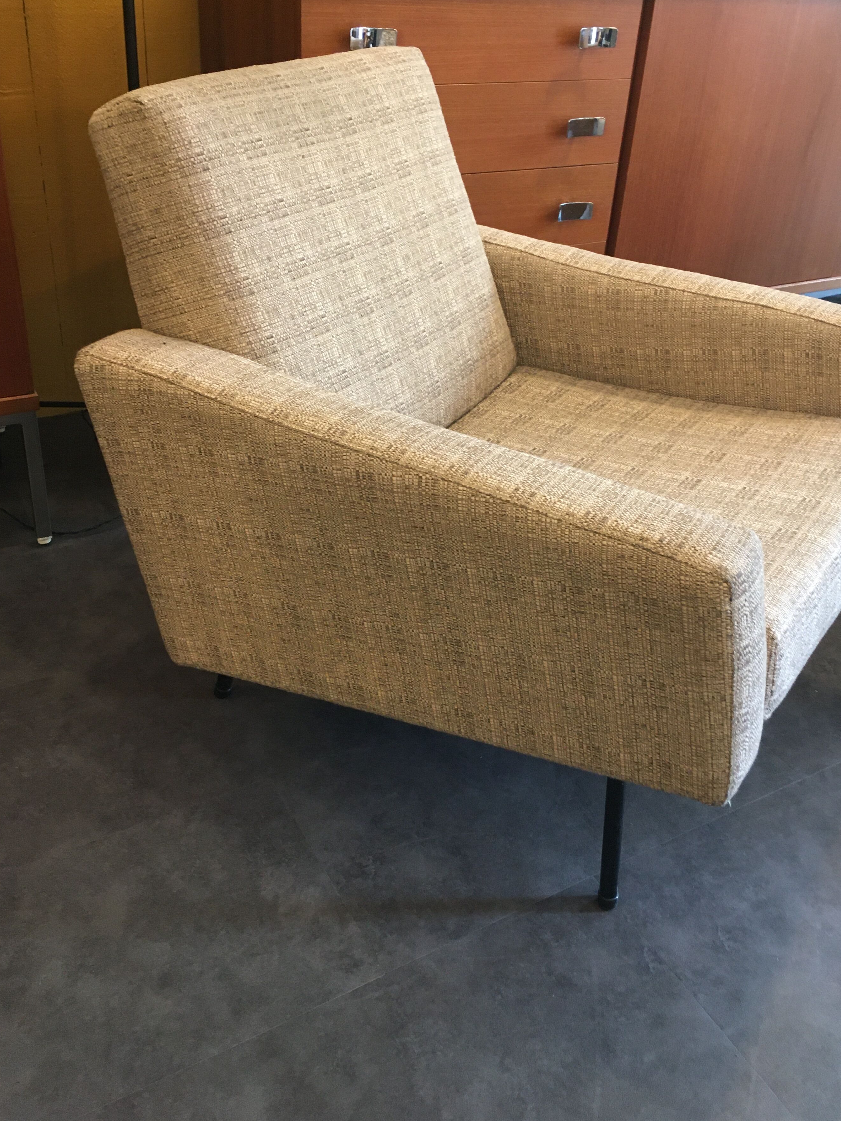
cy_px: 495
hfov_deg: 42.9
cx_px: 439
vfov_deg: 55.2
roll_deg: -5.2
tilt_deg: -30.4
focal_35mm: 33
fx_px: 1069
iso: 160
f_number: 2.2
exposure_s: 1/33
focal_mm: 4.15
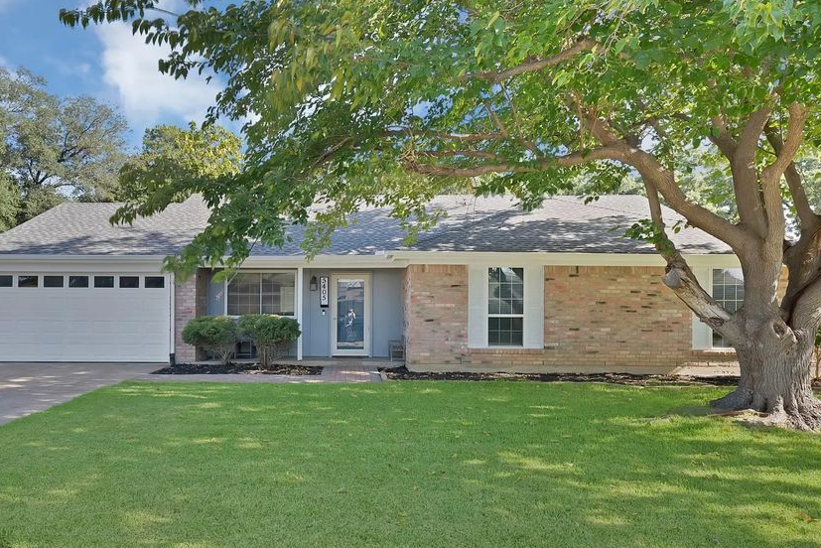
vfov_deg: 49.5
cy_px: 310
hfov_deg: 69.1
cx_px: 356
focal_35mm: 26
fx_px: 593
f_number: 9
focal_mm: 21
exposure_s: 1/50
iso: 640
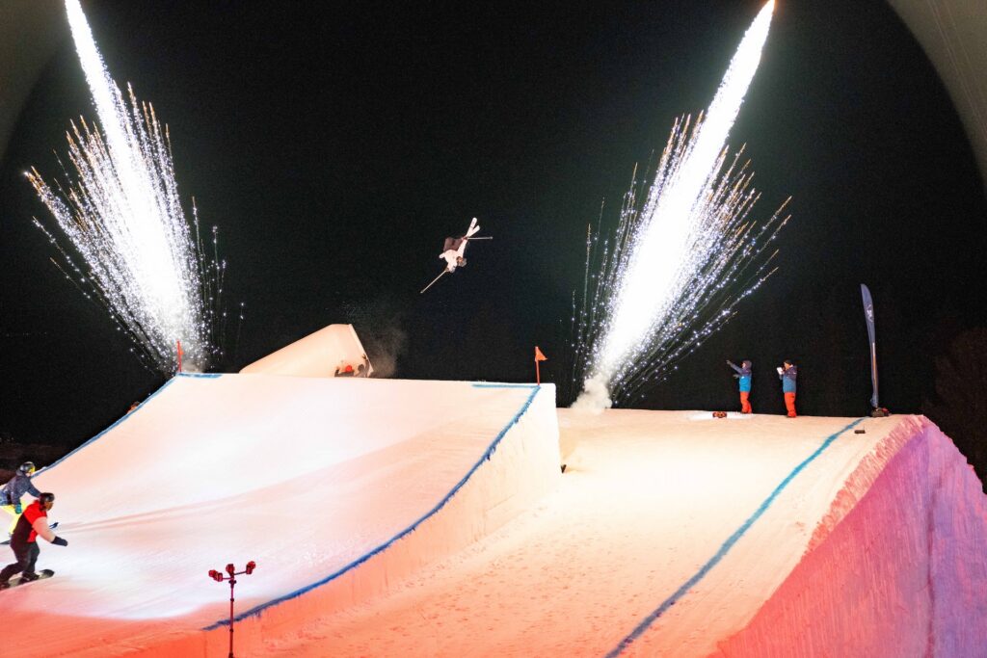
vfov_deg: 29.3
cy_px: 329
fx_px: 1261
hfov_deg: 42.7
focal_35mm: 46
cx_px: 494
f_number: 2.8
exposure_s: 1/400
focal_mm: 46
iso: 6400
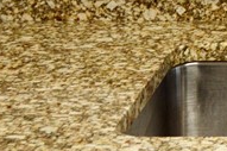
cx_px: 421
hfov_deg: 12.1
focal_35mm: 154
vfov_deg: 8.3
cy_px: -188
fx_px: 970
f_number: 4
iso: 400
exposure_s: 1/60
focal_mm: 18
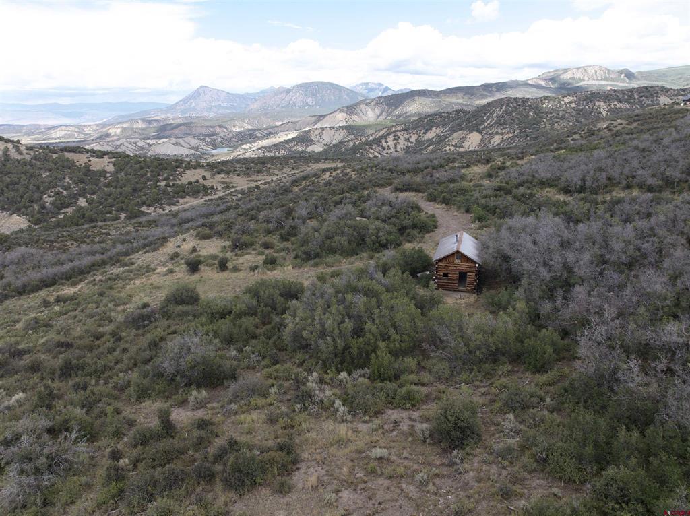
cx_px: 345
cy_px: 258
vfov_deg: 56.7
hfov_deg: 71.6
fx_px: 478
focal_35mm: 24
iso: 220
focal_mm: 12.29
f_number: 2.8
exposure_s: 1/40
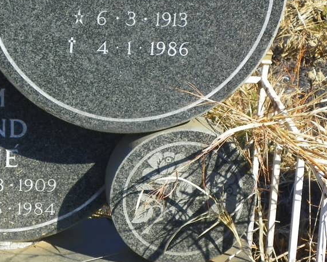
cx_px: 101
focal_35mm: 139
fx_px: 1345
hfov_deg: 13.8
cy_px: 121
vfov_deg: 11.1
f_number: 4
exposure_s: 1/200
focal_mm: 12.1
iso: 64
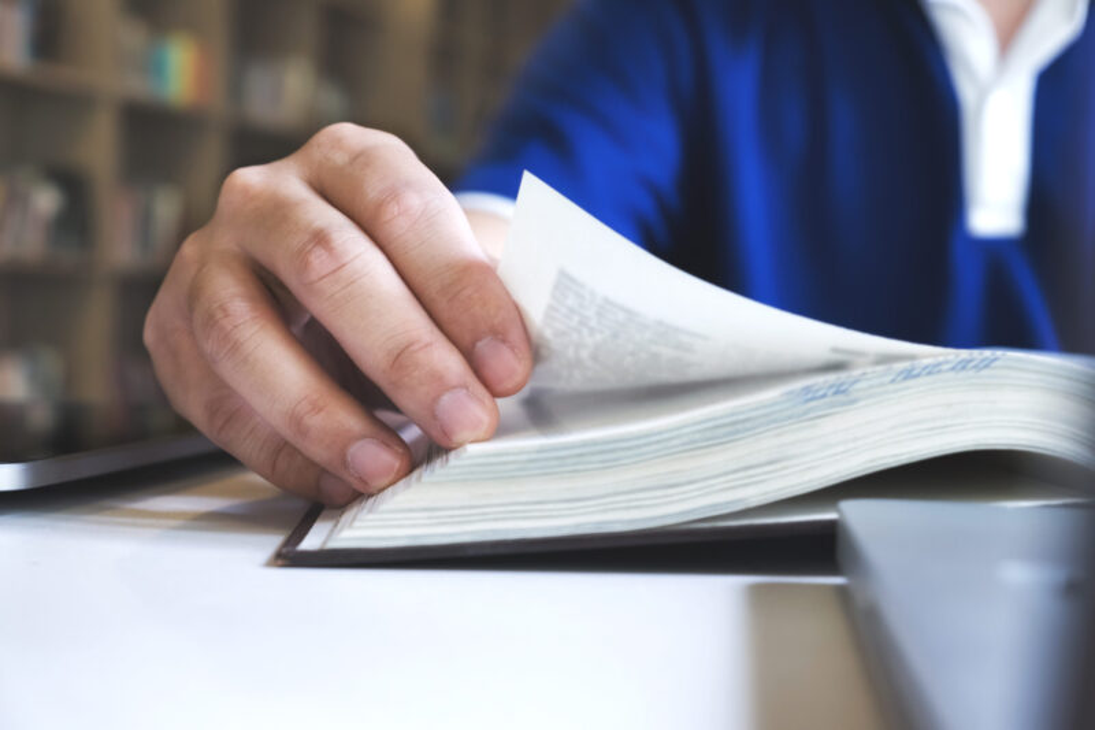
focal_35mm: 51
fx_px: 1551
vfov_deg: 26.5
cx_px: 548
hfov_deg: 38.9
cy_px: 365
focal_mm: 34.3
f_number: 4.5
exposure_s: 1/125
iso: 800
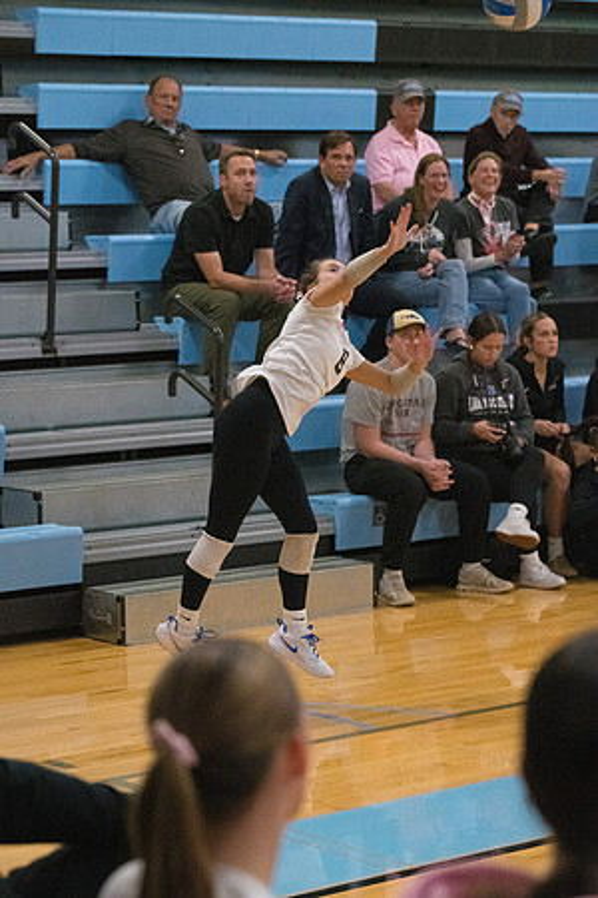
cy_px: 449
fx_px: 2491
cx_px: 299
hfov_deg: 13.7
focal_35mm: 100
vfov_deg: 20.4
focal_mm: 100
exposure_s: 1/1250
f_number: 4.5
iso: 8000
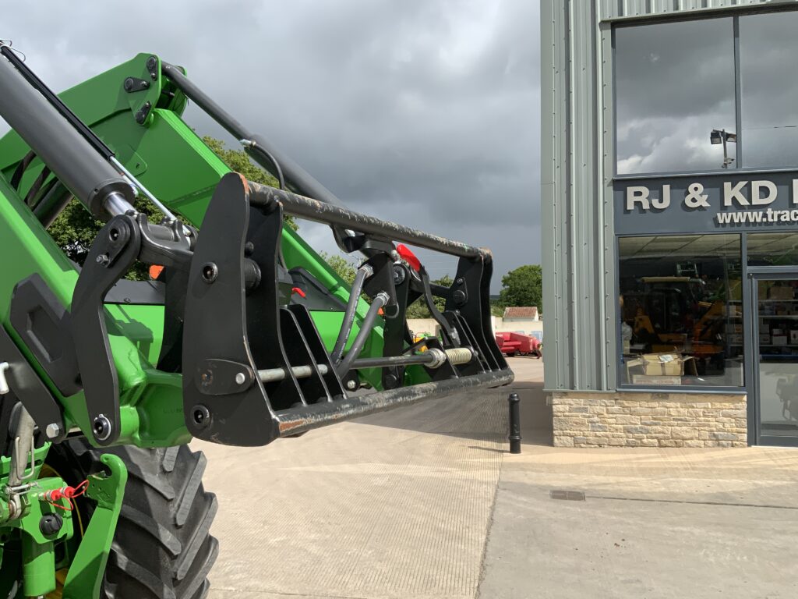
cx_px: 399
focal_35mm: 29
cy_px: 300
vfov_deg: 48.2
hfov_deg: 61.7
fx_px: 669
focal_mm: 3
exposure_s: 1/1848
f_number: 1.8
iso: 16
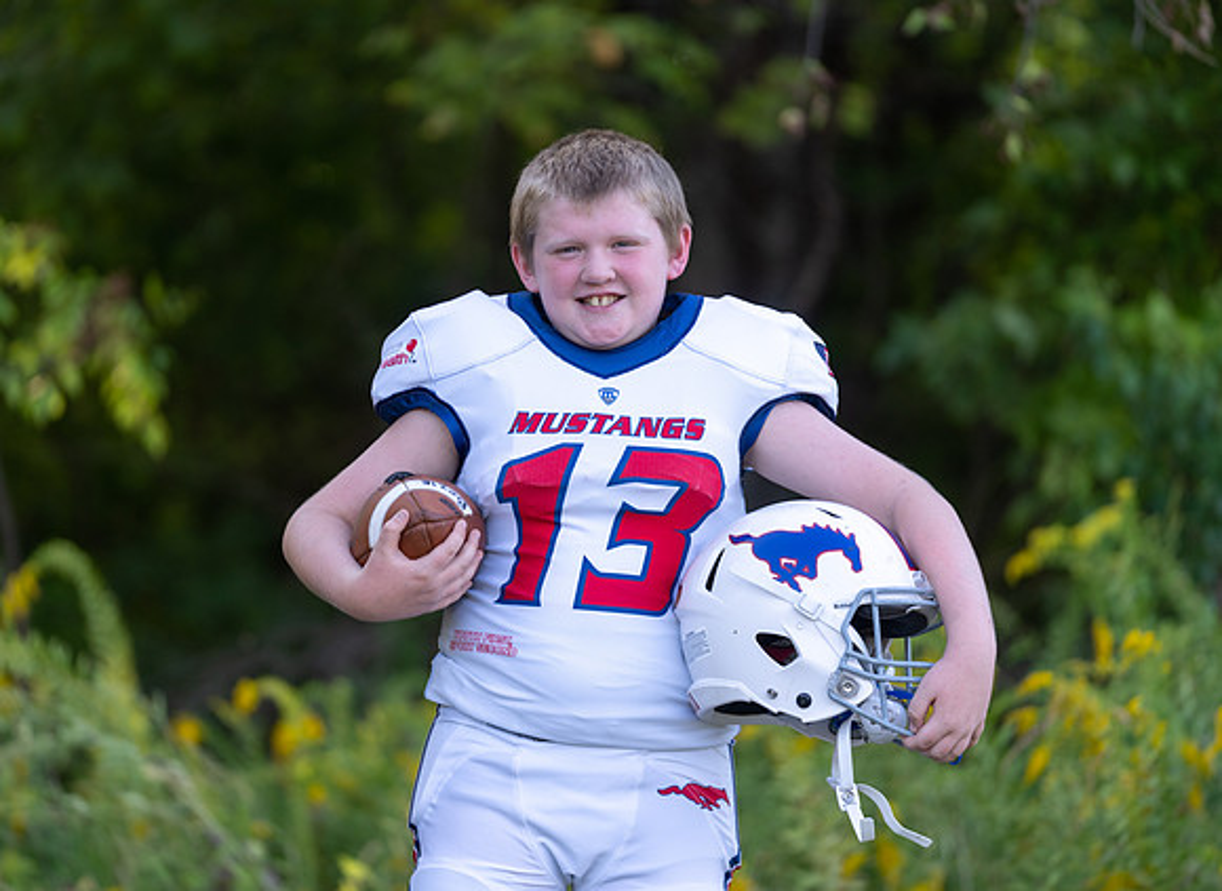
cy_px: 434
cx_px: 536
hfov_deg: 11.6
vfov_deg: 8.5
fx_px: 6018
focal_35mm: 172
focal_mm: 158
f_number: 2.8
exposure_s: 1/320
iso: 200
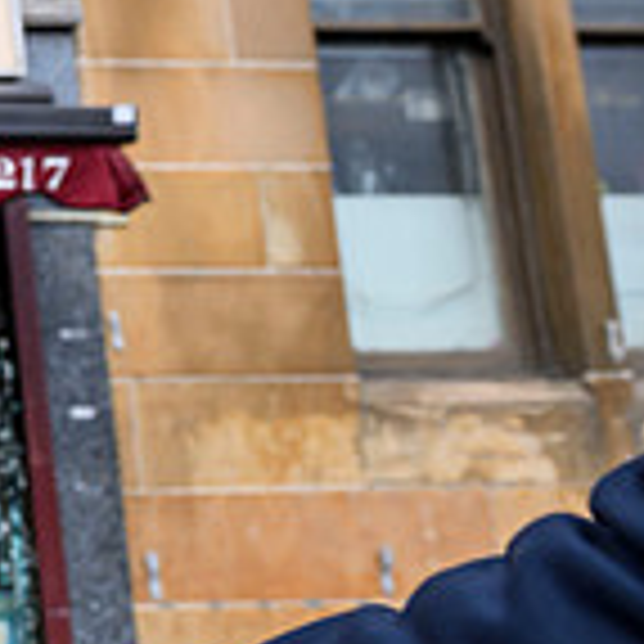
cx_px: -590
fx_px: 1747
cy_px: 317
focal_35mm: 83
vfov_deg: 20.9
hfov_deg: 16.6
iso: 500
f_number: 5.6
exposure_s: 1/1250
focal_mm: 24
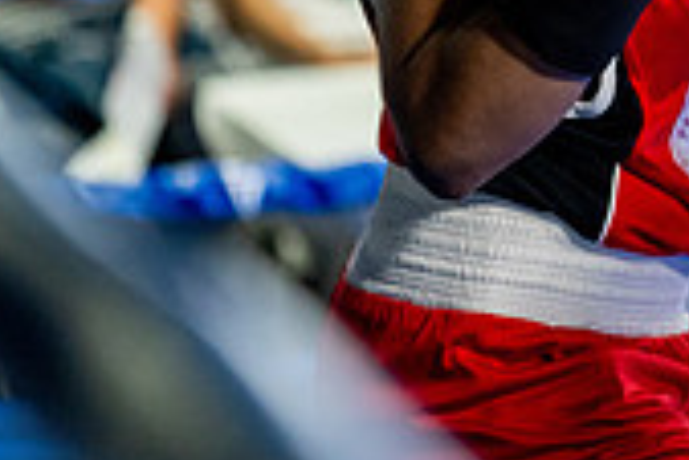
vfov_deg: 5.7
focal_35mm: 240
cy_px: -75
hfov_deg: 8.3
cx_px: 1154
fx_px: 4597
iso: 4000
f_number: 2
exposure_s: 1/800
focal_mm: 70
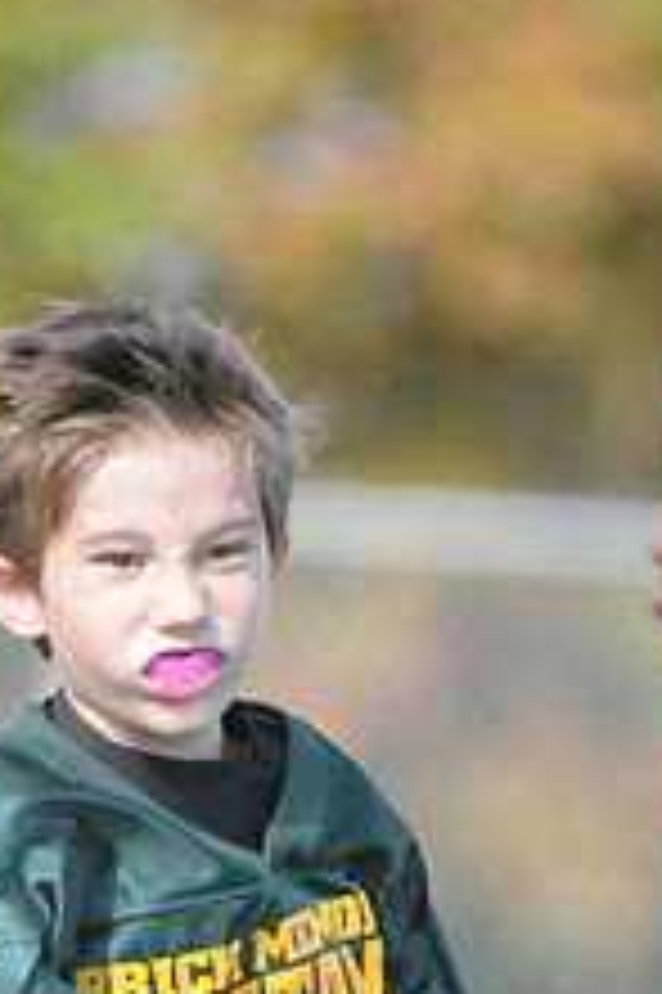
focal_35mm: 1143
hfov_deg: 1.2
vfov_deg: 1.8
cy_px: 1273
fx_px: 31575
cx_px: 295
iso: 1600
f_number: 4
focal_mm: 290
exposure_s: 1/3200
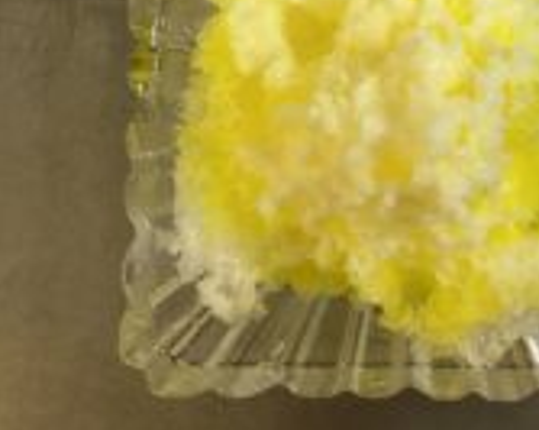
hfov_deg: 27.6
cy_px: 40
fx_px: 1083
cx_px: 395
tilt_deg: -87.7
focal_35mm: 68
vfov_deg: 21.9
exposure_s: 1/60
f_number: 2.4
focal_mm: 3.3
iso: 160
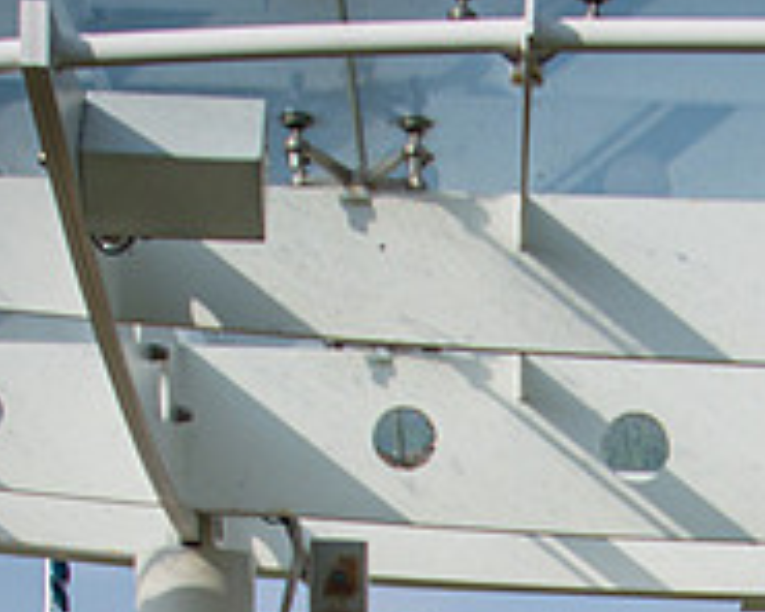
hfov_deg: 12.6
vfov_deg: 9.7
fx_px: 3396
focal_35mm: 150
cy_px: 1156
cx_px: 905
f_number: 4
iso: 80
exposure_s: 1/2000
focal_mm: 20
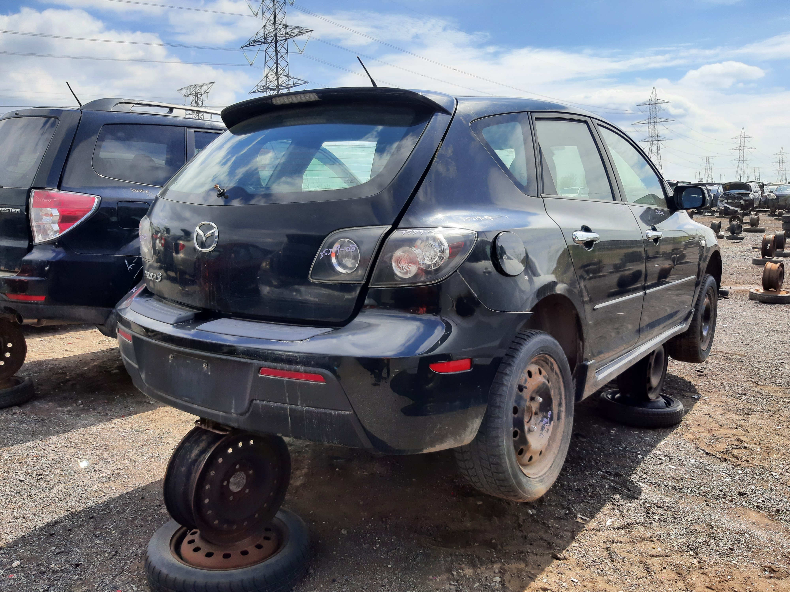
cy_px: 296
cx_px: 395
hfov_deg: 67.3
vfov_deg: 53.1
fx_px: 593
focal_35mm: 26
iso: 40
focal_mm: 3.92
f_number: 1.7
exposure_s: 1/1449
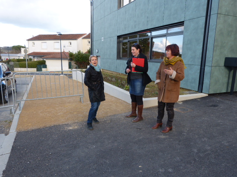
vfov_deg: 54.9
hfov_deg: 69.4
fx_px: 171
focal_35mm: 25
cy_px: 88
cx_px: 118
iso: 100
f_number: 4
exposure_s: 1/125
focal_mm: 4.5
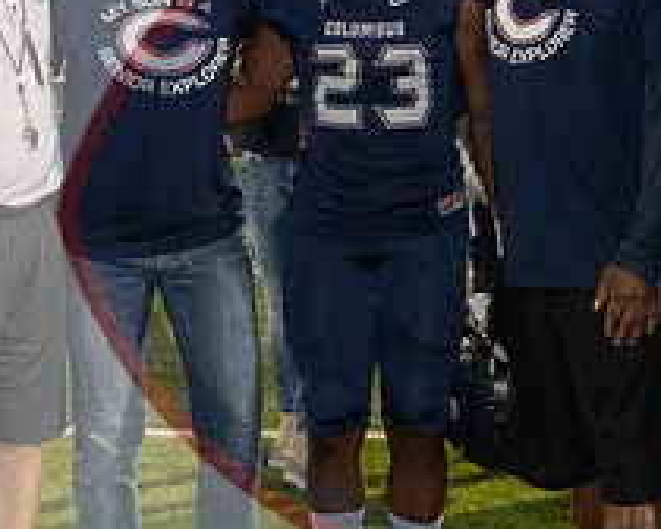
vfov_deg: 11.6
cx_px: 480
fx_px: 2602
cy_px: 214
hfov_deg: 14.4
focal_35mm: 133
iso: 1600
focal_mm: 44
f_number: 7.1
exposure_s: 1/60
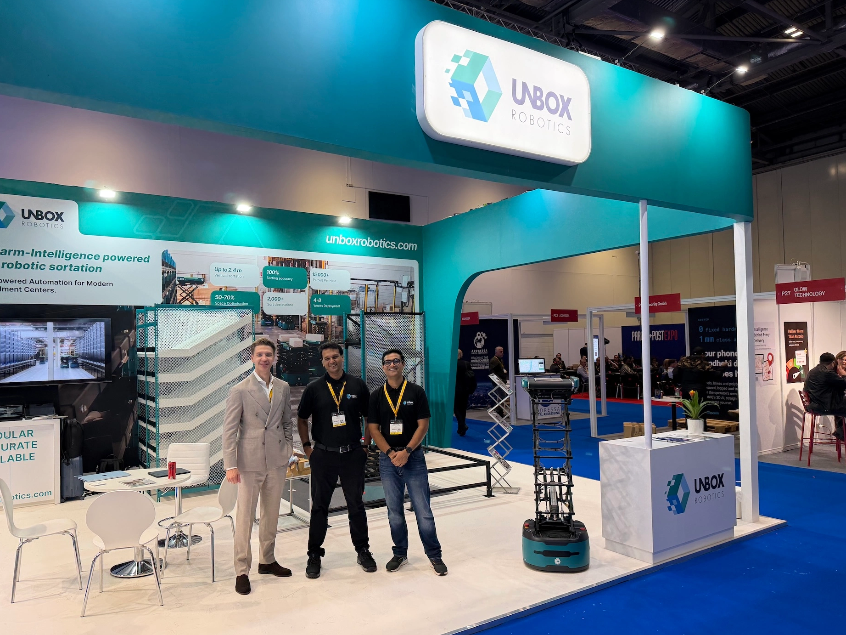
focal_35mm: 25
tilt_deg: +2.6
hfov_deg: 69.4
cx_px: 413
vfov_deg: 54.9
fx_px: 611
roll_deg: +1.4
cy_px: 328
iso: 160
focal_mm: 6.76
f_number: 1.78
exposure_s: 1/100
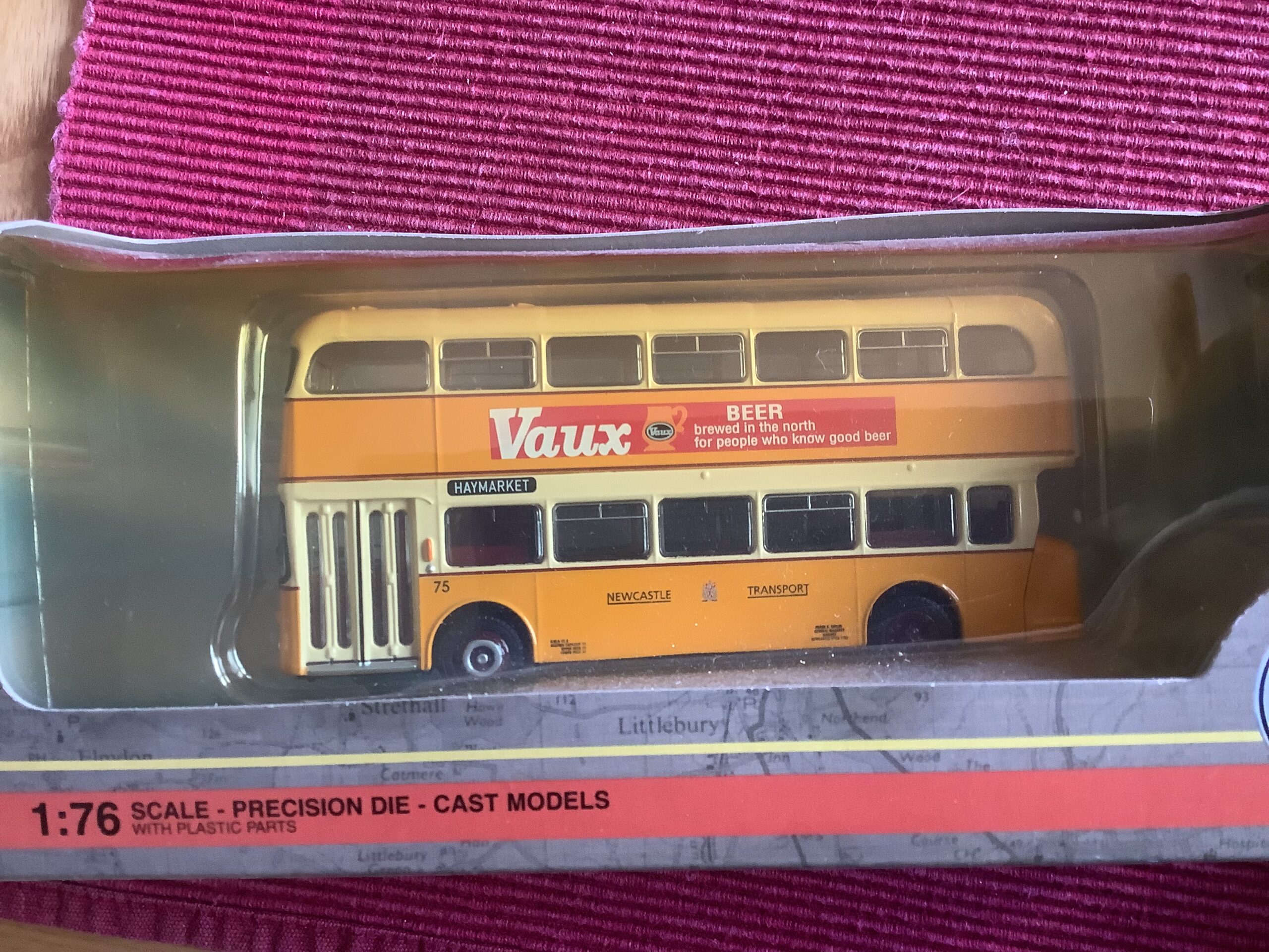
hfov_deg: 58.4
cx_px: 634
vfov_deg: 45.4
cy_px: 476
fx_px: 1136
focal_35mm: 31
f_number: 2.4
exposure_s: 1/33
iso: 250
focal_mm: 3.3
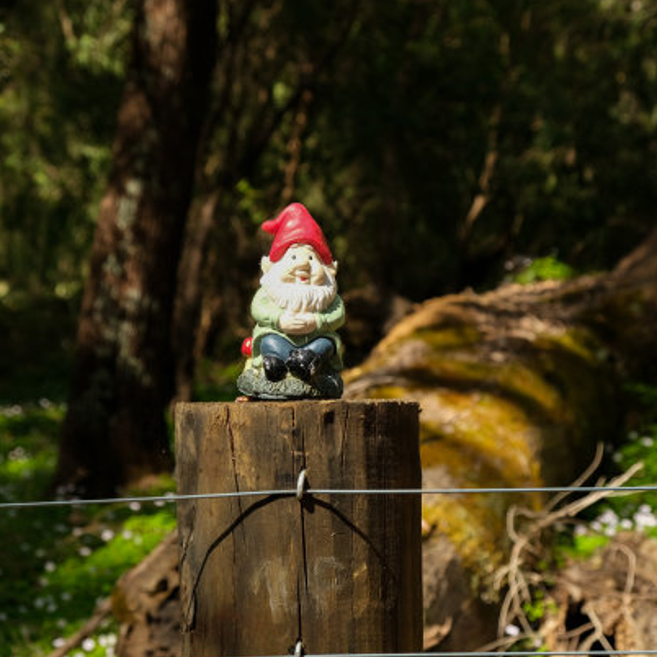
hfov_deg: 21.9
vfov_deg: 21.9
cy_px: 327
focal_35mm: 79
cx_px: 366
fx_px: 1696
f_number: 5.6
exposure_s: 1/120
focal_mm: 40.7
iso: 160
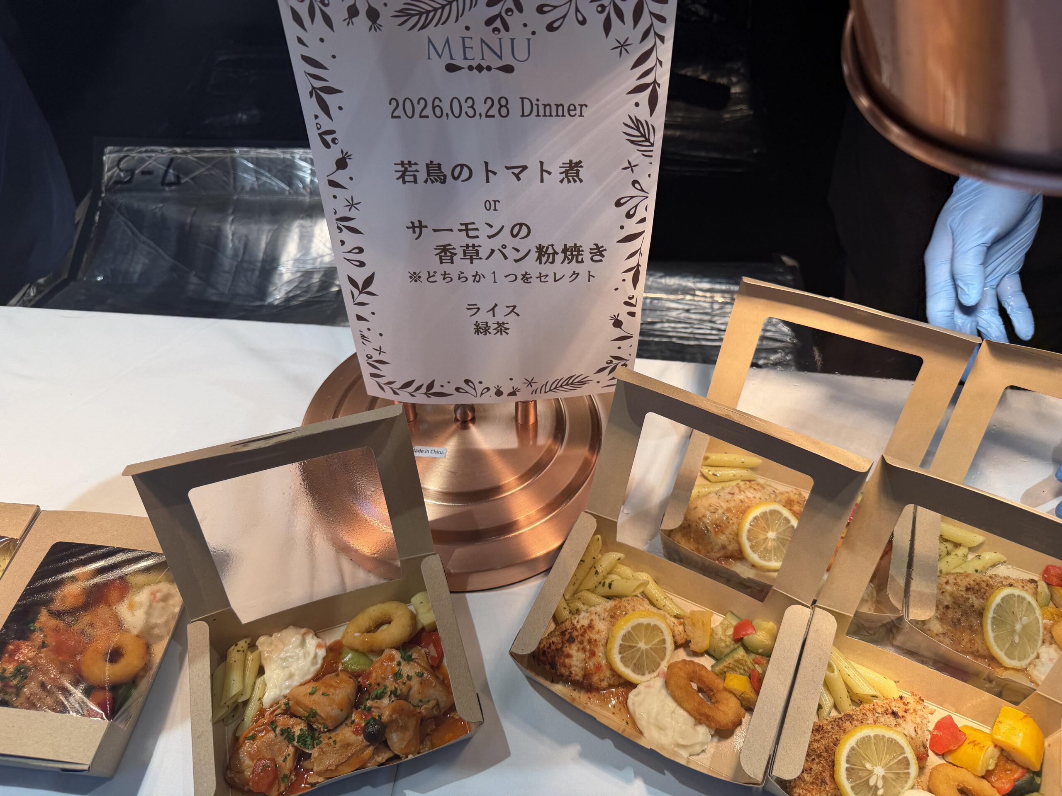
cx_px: 531
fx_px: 736
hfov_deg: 71.6
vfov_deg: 56.8
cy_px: 398
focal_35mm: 24
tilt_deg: -48.9
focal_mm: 6.76
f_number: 1.78
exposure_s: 1/160
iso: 64
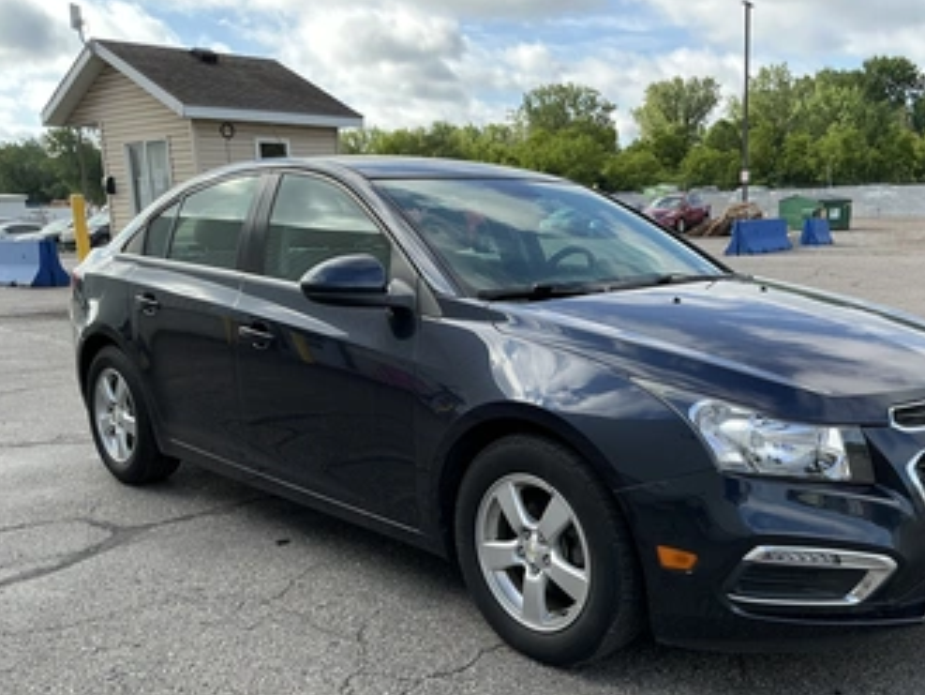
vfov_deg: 41.7
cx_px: 551
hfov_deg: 53.6
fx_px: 909
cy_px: 405
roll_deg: +2.2
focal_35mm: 34
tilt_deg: -11.4
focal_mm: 3
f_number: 1.8
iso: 25
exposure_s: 1/504
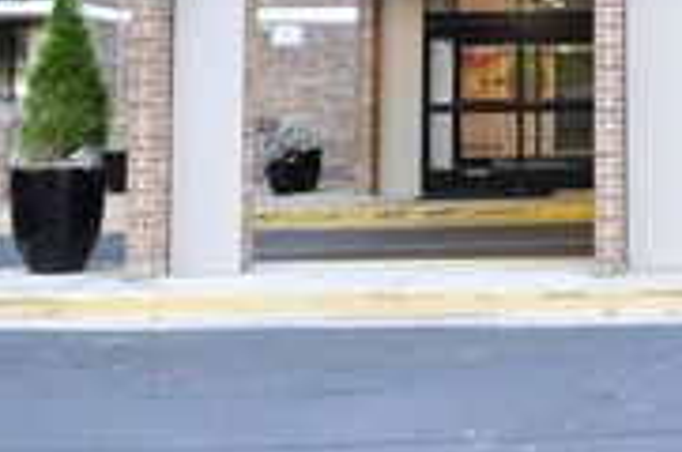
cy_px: -60
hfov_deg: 26.7
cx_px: 723
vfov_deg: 18.5
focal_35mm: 70
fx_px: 1331
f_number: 4
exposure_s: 1/50
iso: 200
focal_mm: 17
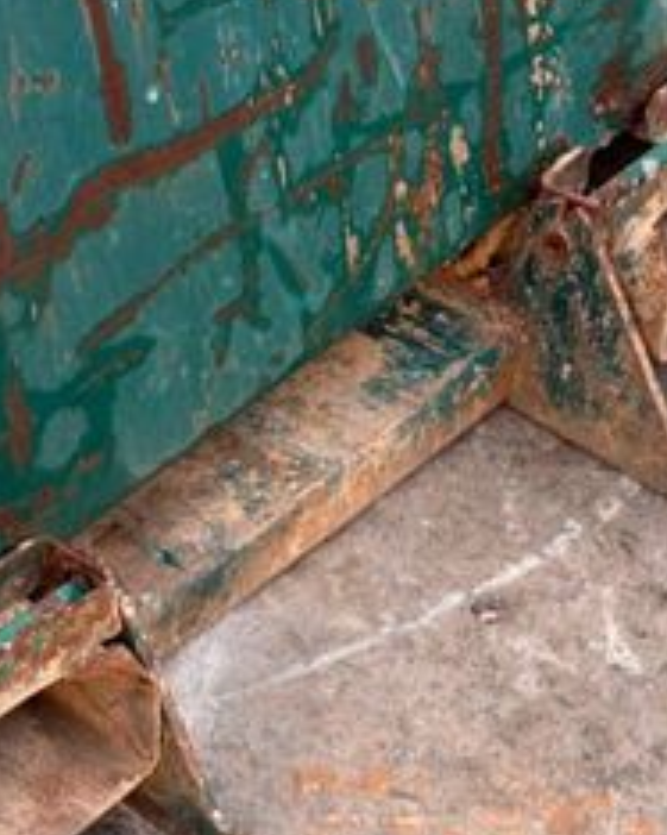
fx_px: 2963
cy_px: 525
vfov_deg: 16.0
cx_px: 200
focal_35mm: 120
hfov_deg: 12.8
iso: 64
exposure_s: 1/210
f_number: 1.78
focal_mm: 6.76
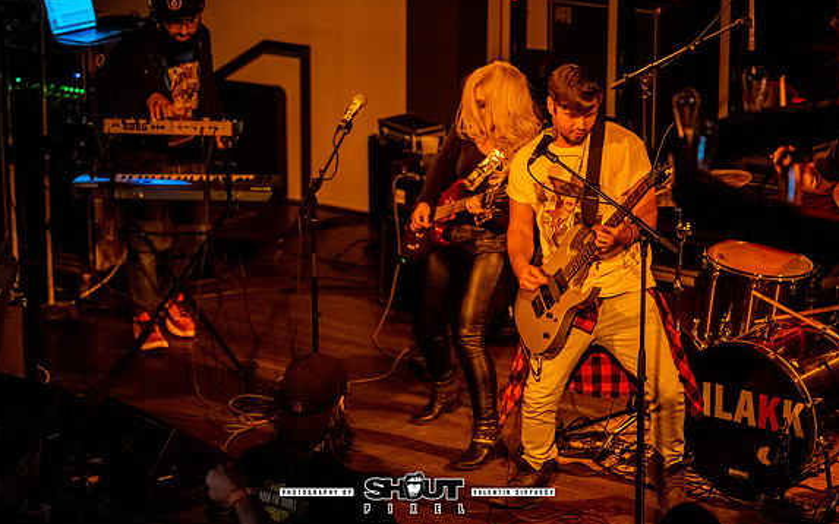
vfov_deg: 12.5
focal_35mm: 105
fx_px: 2401
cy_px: 248
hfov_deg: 19.8
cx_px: 460
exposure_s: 1/250
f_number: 2.8
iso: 3200
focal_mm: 92
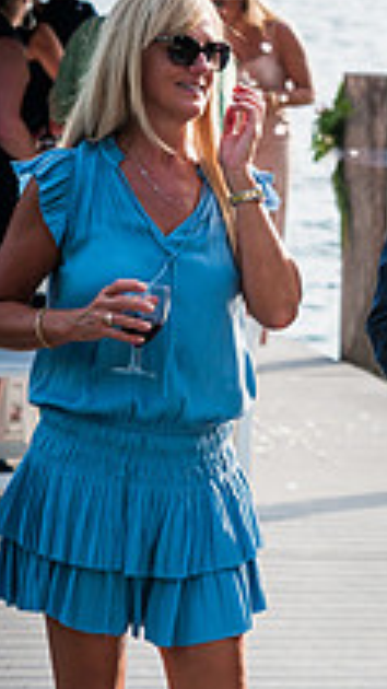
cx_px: 461
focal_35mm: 235
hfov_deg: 5.1
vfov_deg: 9.2
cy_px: 400
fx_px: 4291
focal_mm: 70
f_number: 4
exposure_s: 1/800
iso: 200
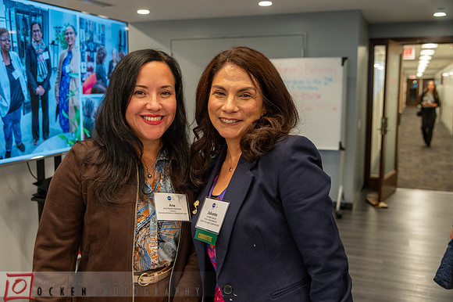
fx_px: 478
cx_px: 226
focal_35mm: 38
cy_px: 151
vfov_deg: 35.0
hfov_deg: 50.7
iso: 1600
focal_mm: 38
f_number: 4
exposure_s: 1/160
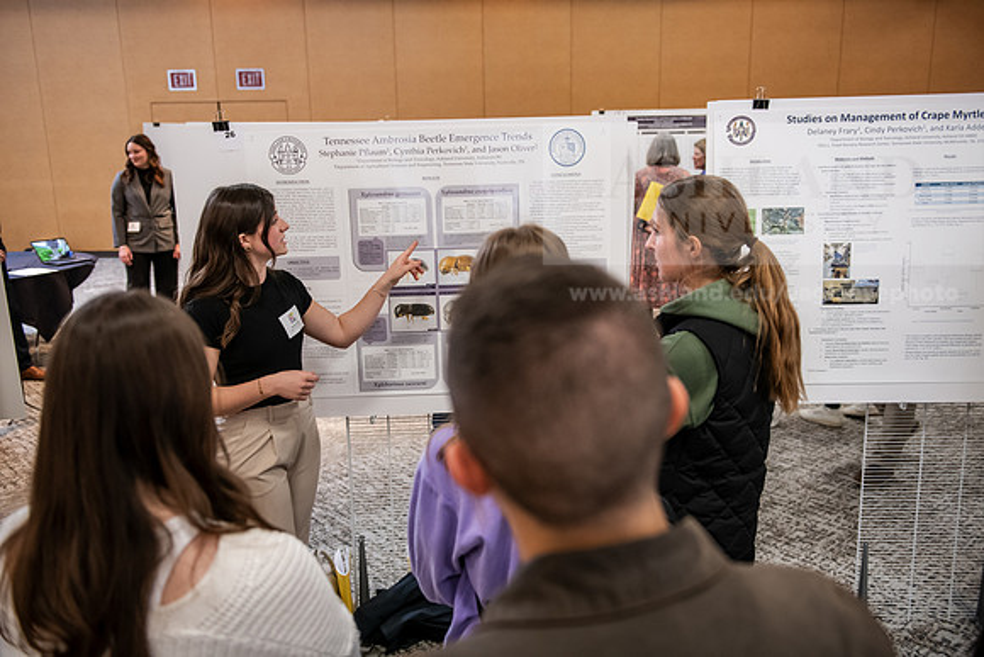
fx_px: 875
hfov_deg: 58.7
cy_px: 328
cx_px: 492
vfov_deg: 41.1
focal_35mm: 32
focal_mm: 32
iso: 2000
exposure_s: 1/160
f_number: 3.2
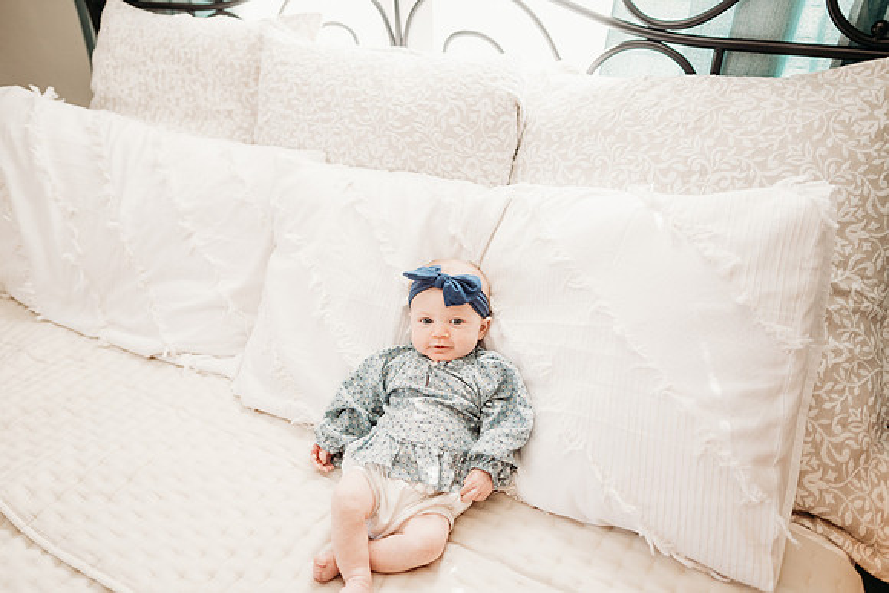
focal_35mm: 24
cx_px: 444
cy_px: 296
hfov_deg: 73.7
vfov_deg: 53.2
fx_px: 593
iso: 640
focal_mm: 24
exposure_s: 1/100
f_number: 2.2
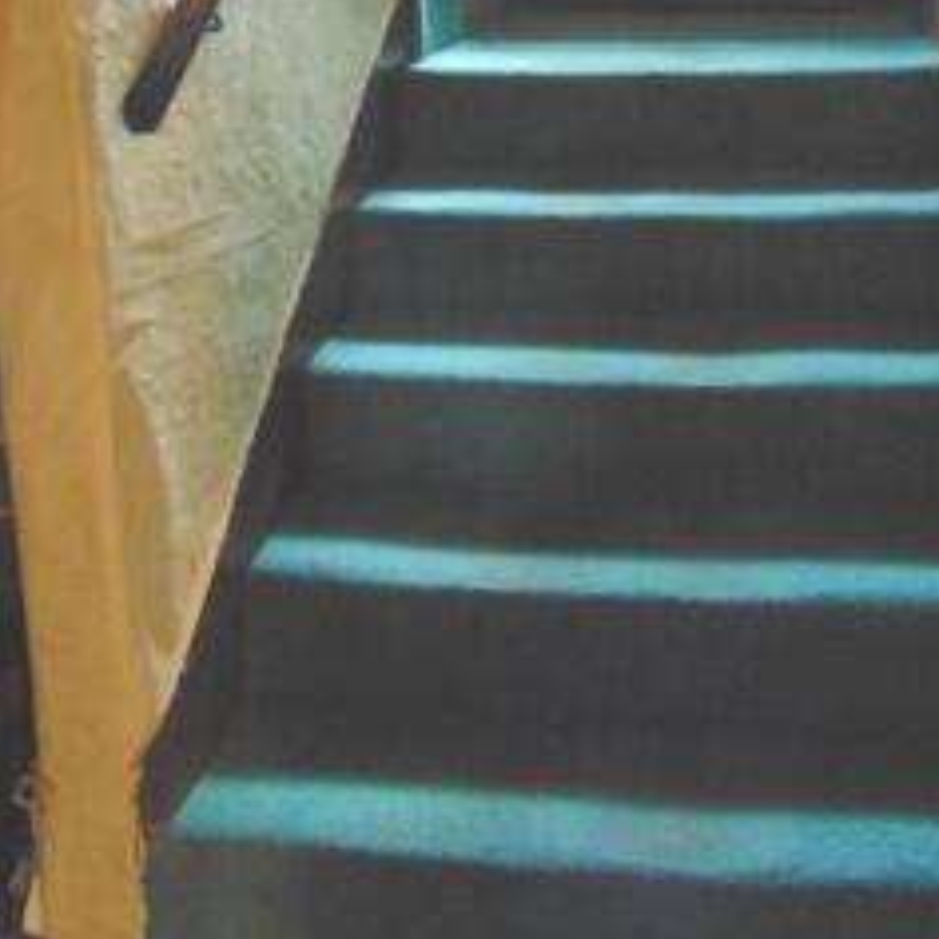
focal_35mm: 41
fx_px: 1258
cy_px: 97
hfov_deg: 40.6
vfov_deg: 38.2
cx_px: 585
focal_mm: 4.5
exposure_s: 1/13
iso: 400
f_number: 3
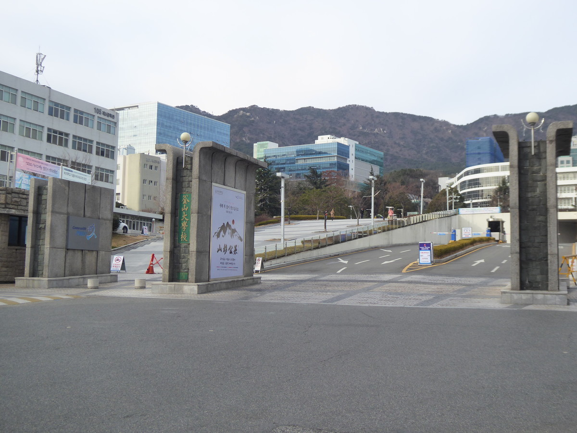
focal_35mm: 46
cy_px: 216
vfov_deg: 31.5
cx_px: 288
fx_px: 767
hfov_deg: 41.2
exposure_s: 1/500
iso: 160
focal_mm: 7.8
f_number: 3.9
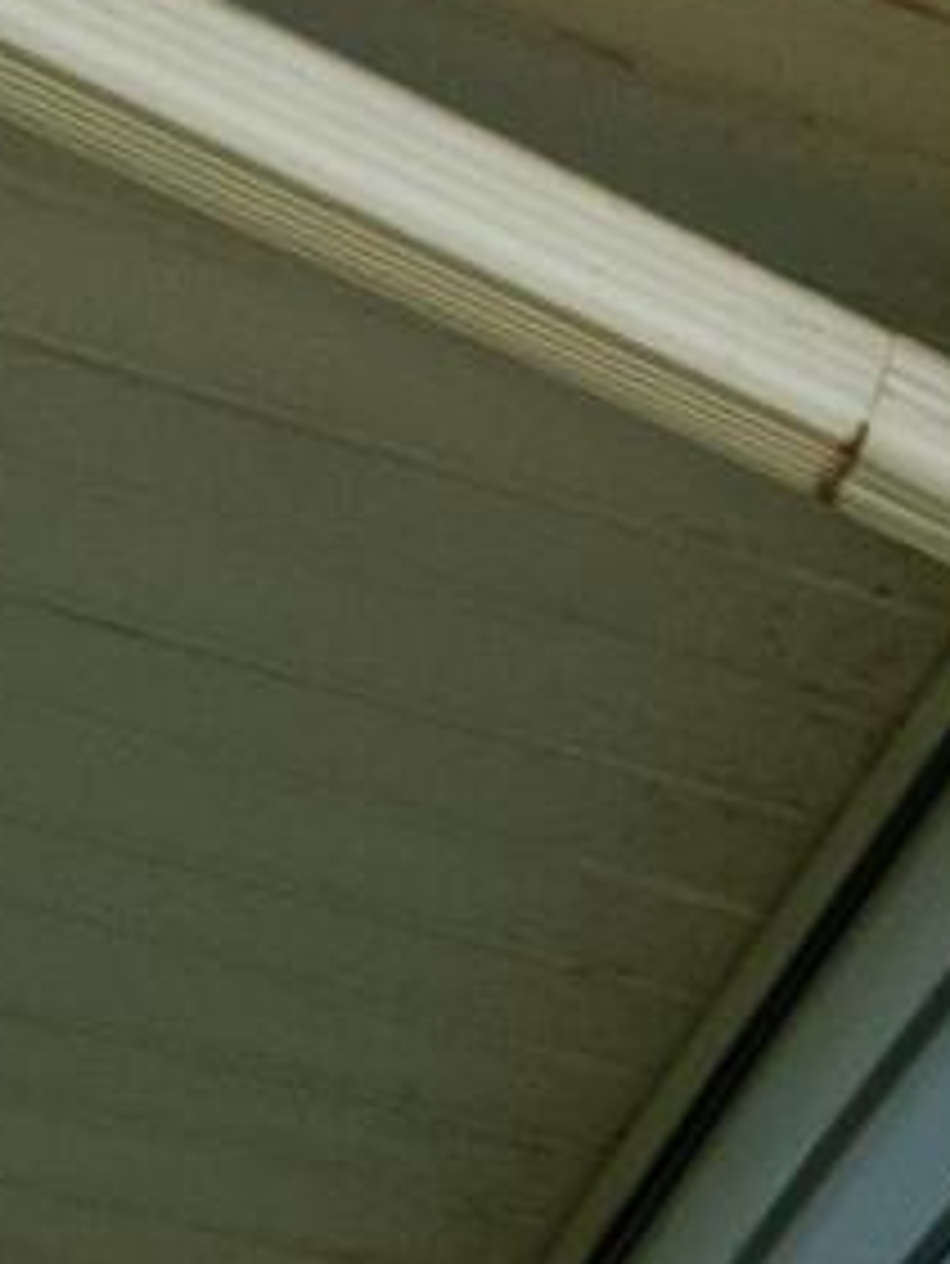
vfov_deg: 9.6
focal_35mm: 164
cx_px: 6254
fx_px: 5997
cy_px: 3716
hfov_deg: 4.7
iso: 250
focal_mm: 16
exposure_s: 1/160
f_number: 8
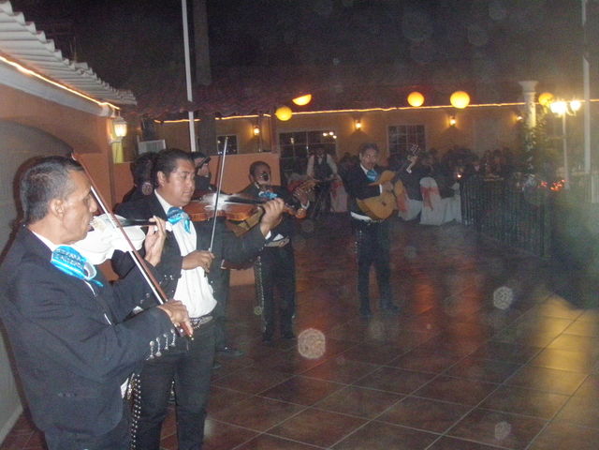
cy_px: 225
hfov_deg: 49.0
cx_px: 300
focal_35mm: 38
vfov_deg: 37.7
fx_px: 658
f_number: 3.5
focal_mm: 6.7
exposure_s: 1/30
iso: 800
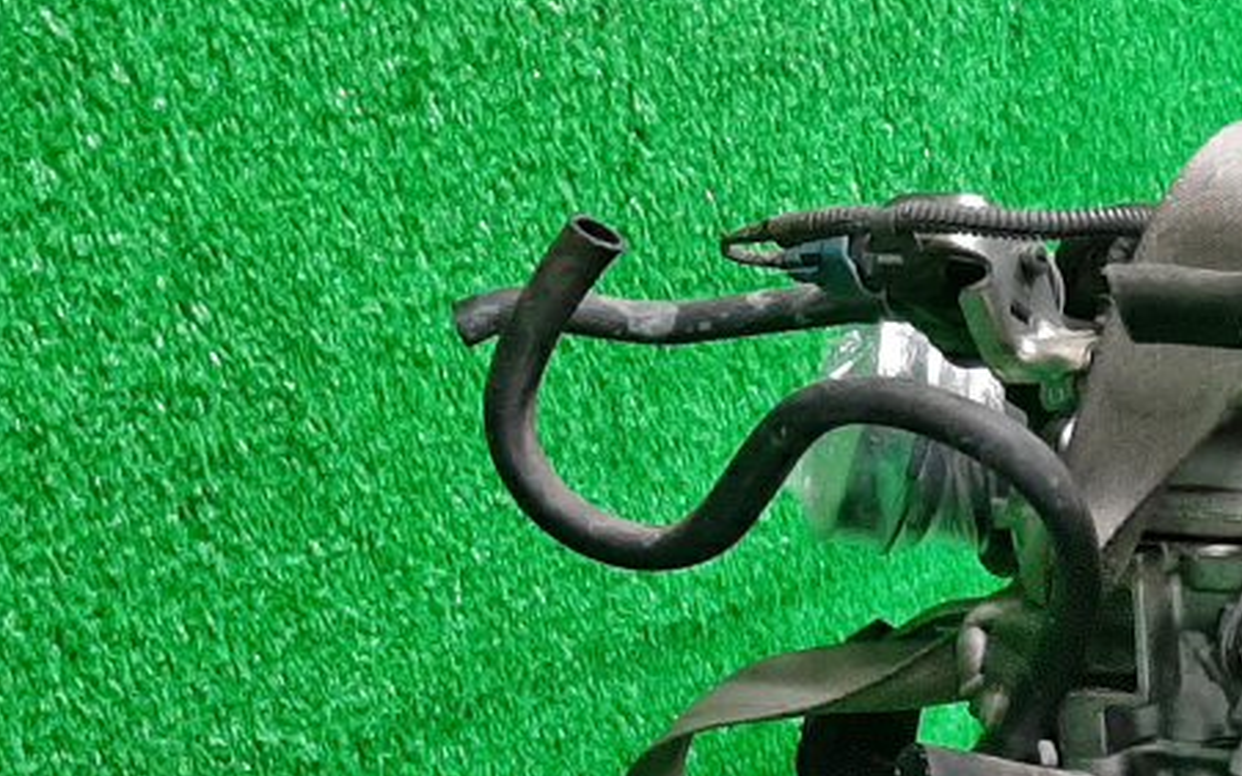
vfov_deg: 13.8
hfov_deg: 21.5
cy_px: 1214
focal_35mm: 88
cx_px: 1575
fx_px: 2979
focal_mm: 3.93
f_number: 1.7
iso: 168
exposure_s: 1/50
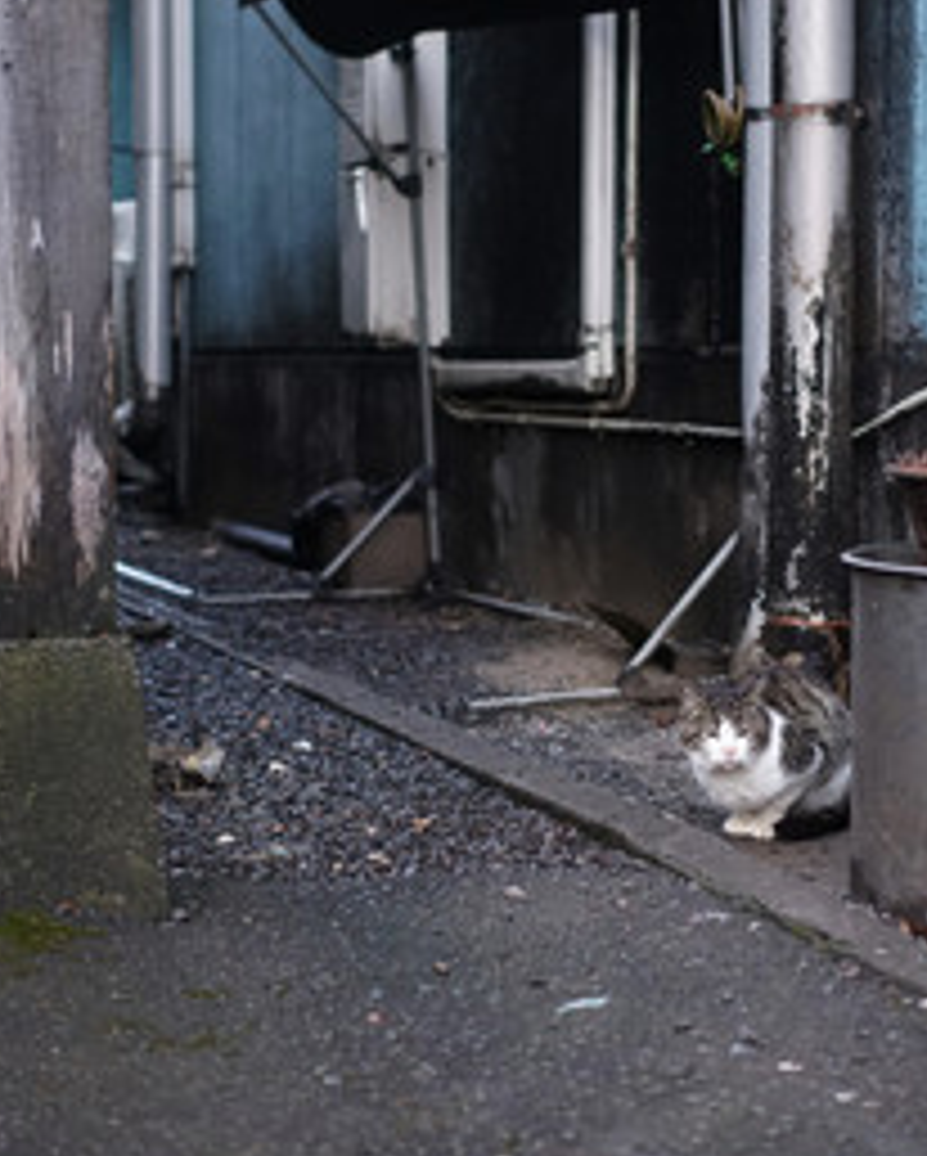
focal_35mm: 73
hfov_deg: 21.0
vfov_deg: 26.0
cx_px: 585
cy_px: 526
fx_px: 2501
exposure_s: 1/160
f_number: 2.8
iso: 2500
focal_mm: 40
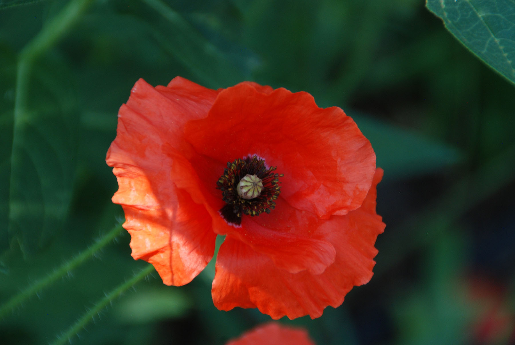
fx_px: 4297
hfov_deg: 6.9
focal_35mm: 300
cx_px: 258
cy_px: 172
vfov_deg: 4.6
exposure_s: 1/200
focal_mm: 200
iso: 400
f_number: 6.3
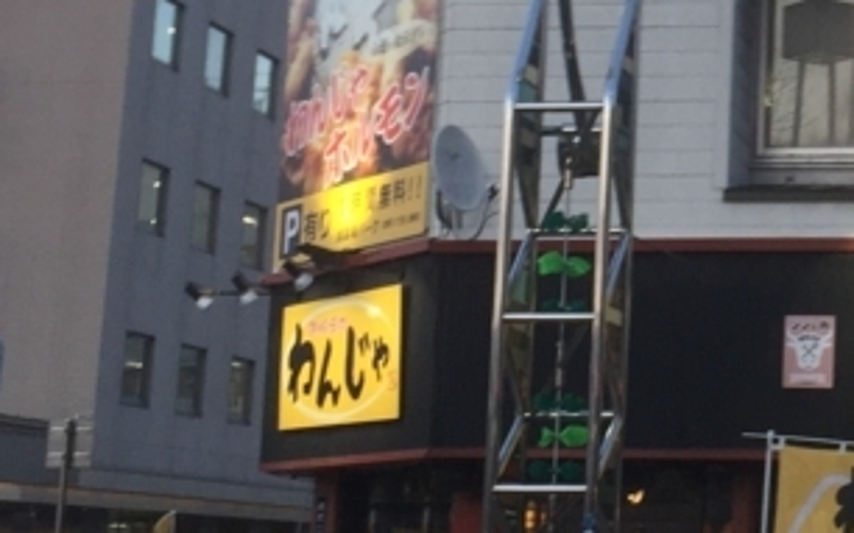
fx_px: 2396
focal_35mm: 103
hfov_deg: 19.3
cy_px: 100
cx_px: 946
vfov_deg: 12.6
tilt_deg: +7.7
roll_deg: -2.3
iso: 32
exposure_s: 1/120
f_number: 2.2
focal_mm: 4.15
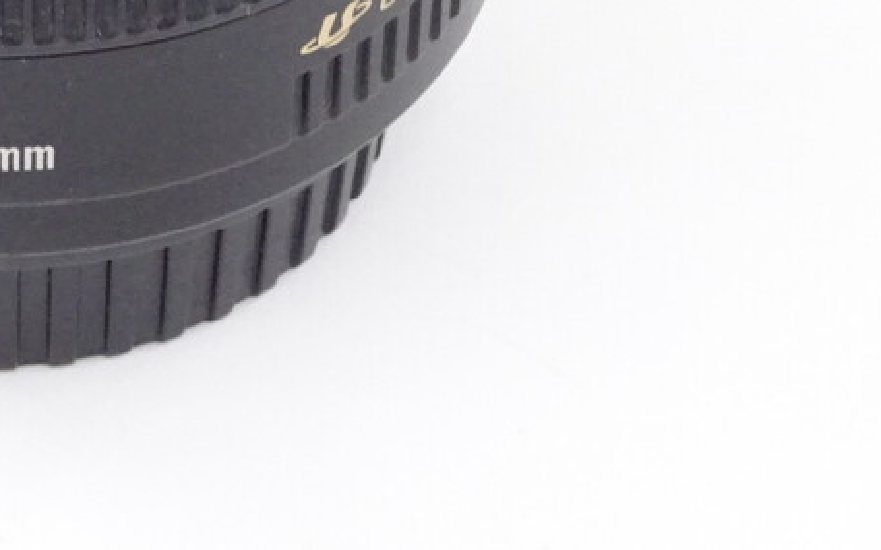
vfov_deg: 5.9
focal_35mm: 218
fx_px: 5232
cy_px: -320
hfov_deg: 9.6
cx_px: 25
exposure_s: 1/80
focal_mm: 13.26
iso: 800
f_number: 5
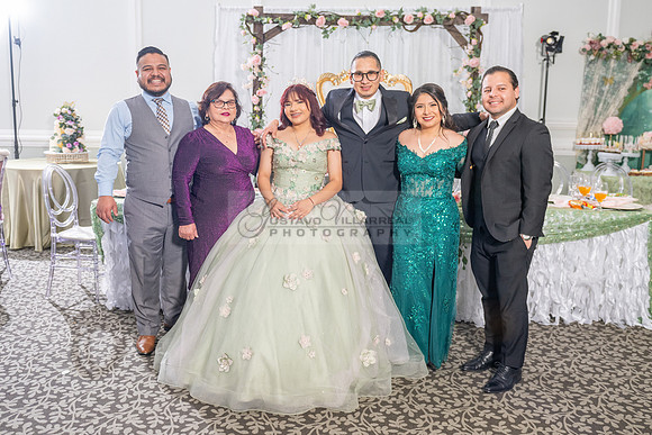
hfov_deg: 51.1
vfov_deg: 35.4
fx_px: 682
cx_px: 314
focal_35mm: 38
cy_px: 206
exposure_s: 1/160
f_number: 3.5
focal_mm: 31
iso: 400
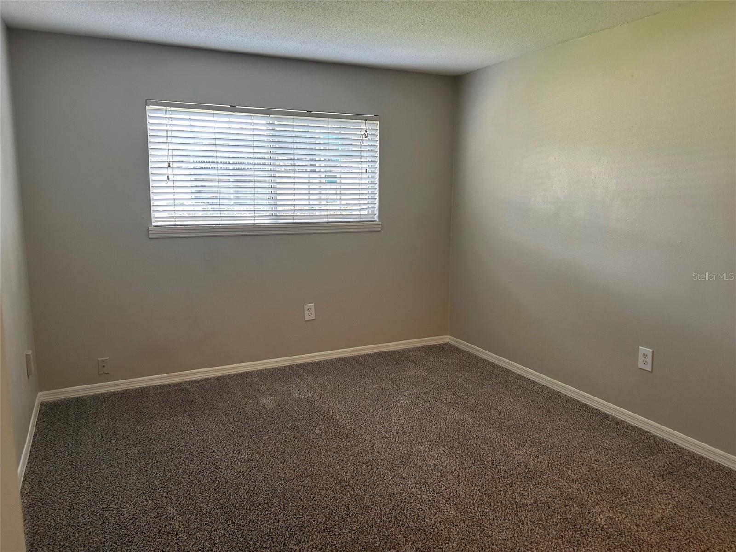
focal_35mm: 26
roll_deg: -0.2
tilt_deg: -9.0
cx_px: 368
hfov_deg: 67.3
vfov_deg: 53.1
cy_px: 276
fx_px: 553
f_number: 1.5
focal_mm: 5.7
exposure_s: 1/60
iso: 160
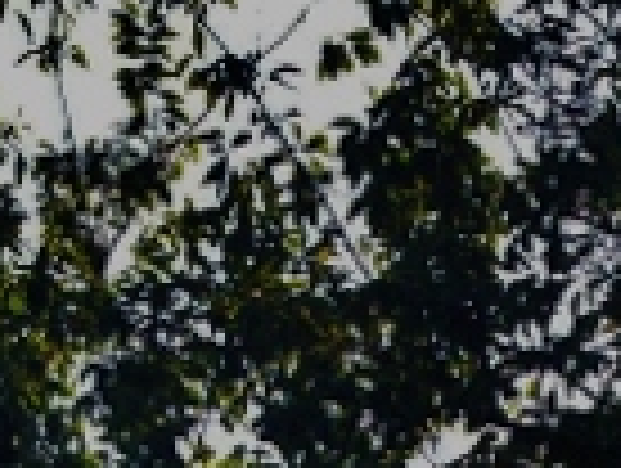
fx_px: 3432
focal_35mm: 191
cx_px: 680
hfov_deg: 10.2
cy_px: 1179
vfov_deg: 7.3
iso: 50
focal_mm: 4.13
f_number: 2.4
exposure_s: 1/242
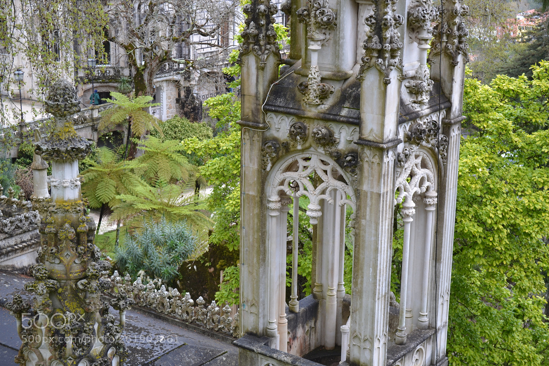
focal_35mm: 63
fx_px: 960
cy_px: 183
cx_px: 274
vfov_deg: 21.6
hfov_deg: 31.9
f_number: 5.6
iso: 200
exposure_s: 1/125
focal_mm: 42
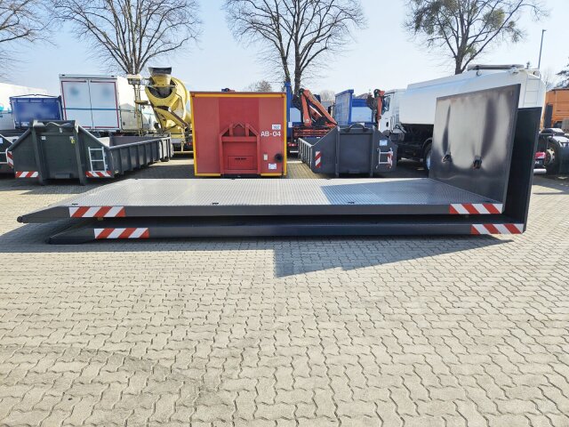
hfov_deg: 73.9
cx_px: 284
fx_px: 378
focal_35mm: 23
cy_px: 214
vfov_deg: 58.9
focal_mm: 5.4
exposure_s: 1/1728
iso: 25
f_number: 1.8
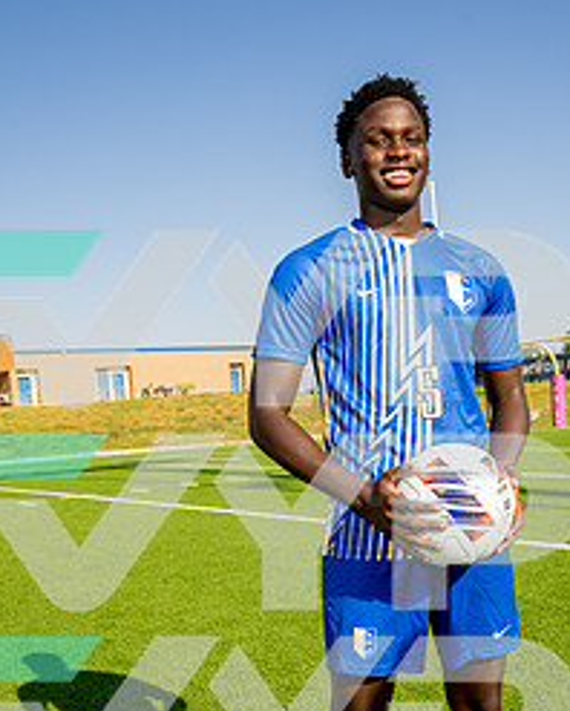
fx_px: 864
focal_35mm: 41
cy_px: 524
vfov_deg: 43.5
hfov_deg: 36.3
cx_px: 360
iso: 50
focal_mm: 24
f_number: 7.1
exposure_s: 1/125
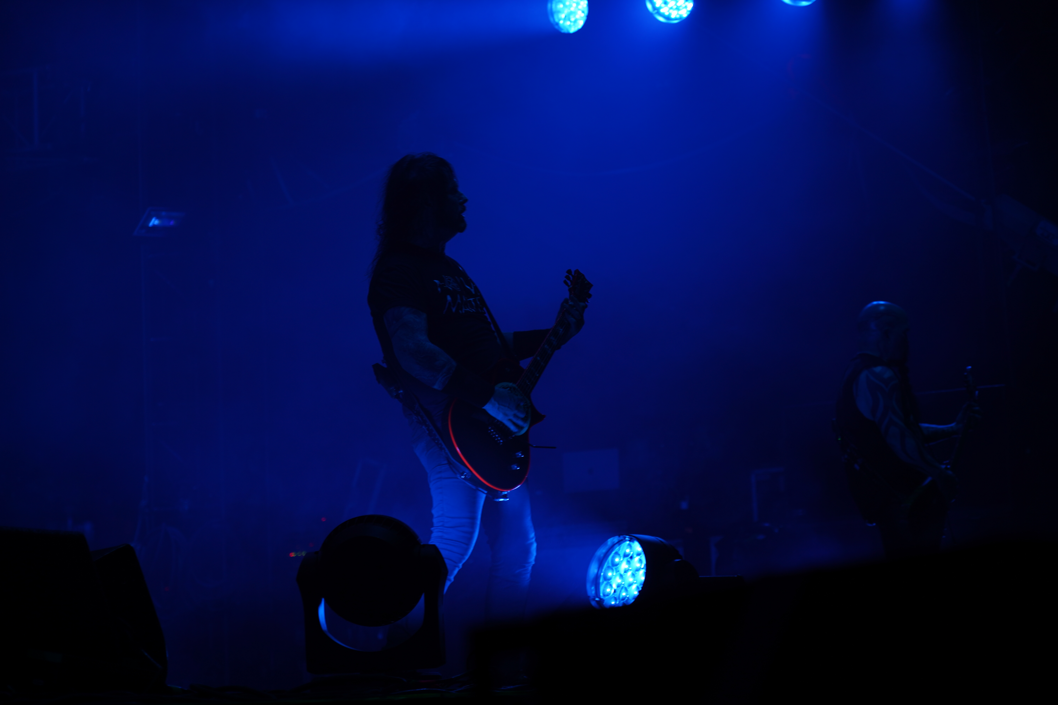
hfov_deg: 19.5
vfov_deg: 13.0
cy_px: 352
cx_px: 529
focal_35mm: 105
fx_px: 3086
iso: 125
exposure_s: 1/125
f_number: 4
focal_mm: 105
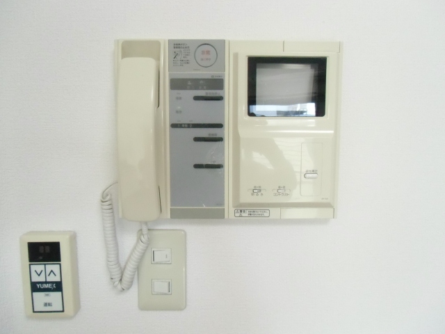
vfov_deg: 56.8
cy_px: 167
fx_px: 309
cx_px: 222
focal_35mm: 24
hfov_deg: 71.6
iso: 800
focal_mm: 4.24
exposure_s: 1/100
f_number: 3
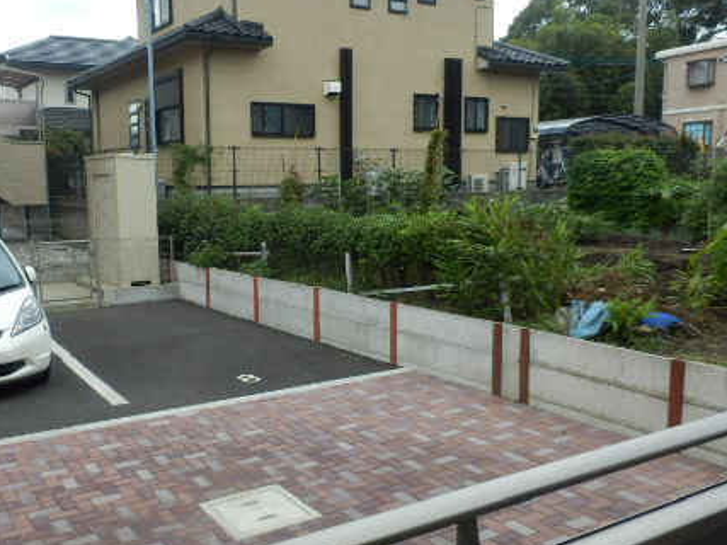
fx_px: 756
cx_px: 295
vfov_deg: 39.6
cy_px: 295
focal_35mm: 36
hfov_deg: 51.1
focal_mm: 4.2
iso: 80
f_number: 3
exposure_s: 1/250
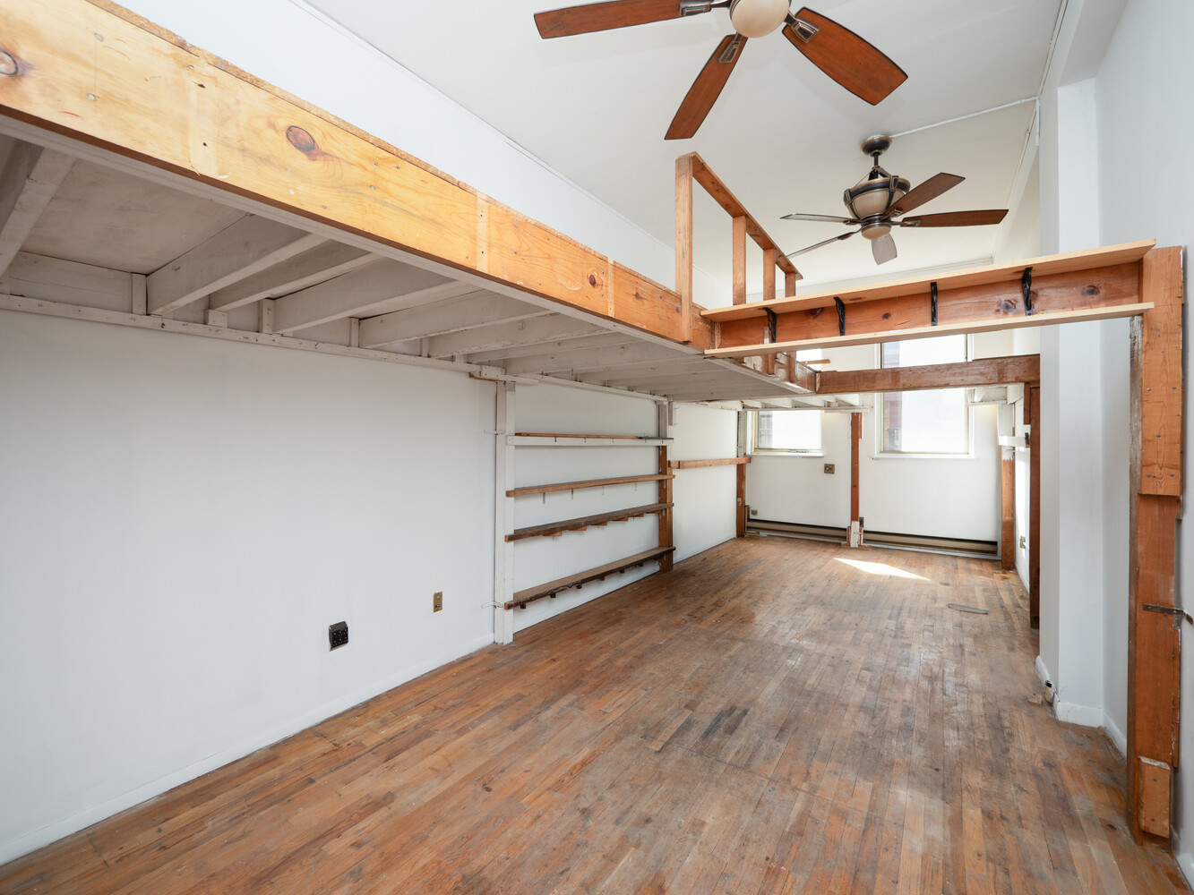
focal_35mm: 14
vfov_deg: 85.7
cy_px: 448
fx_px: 483
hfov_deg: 102.1
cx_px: 597
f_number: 4
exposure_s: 1/60
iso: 125
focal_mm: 7
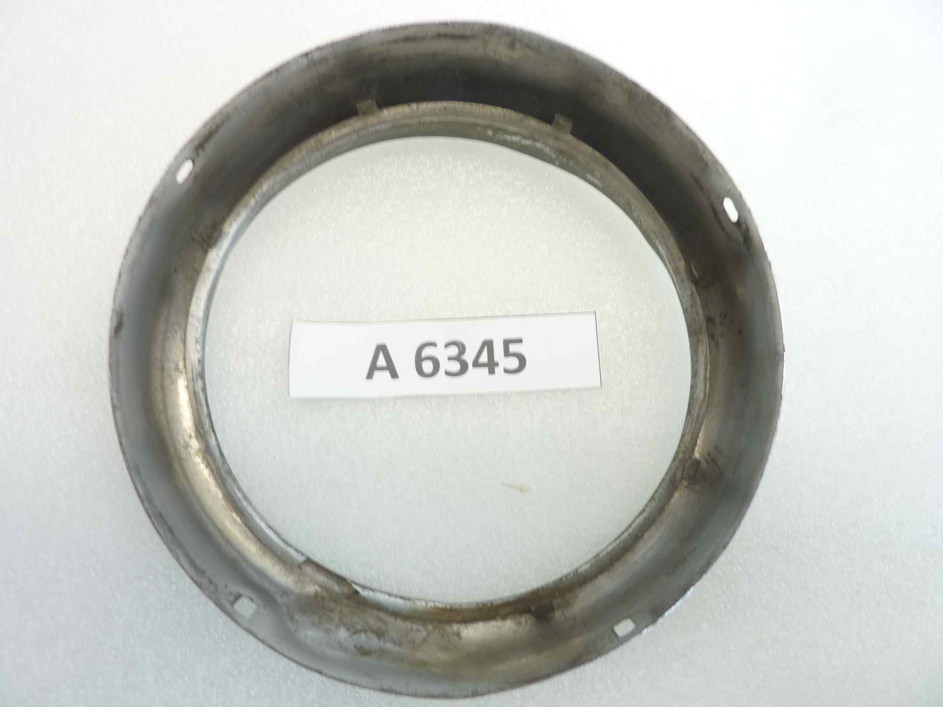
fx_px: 681
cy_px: 354
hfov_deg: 69.4
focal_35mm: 25
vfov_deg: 54.9
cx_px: 472
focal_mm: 4.1
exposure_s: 1/15
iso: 125
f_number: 3.3
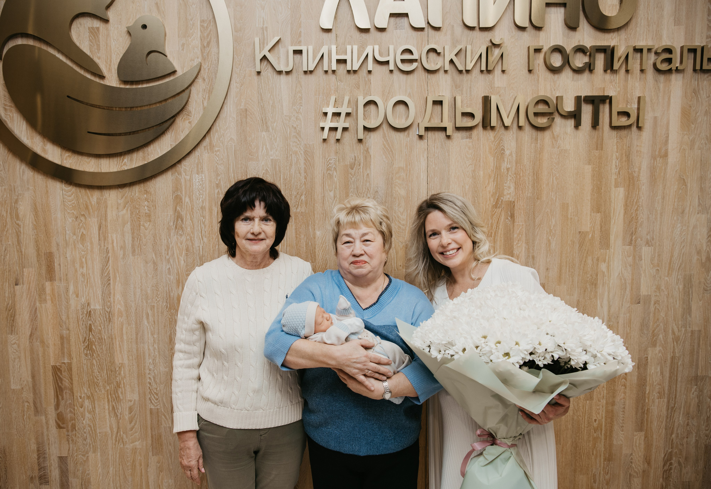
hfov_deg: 59.4
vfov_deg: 42.8
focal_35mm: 31
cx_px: 333
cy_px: 252
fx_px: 623
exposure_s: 1/160
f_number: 4
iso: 160
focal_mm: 29
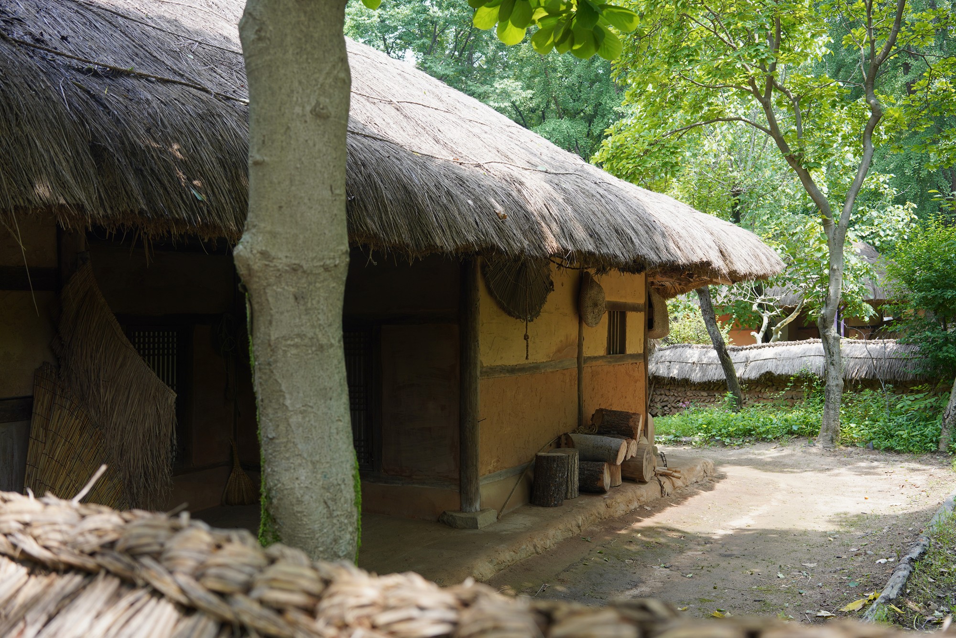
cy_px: 319
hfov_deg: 54.4
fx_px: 930
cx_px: 478
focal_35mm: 35
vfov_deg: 37.9
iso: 200
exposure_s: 1/100
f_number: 5.6
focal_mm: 35
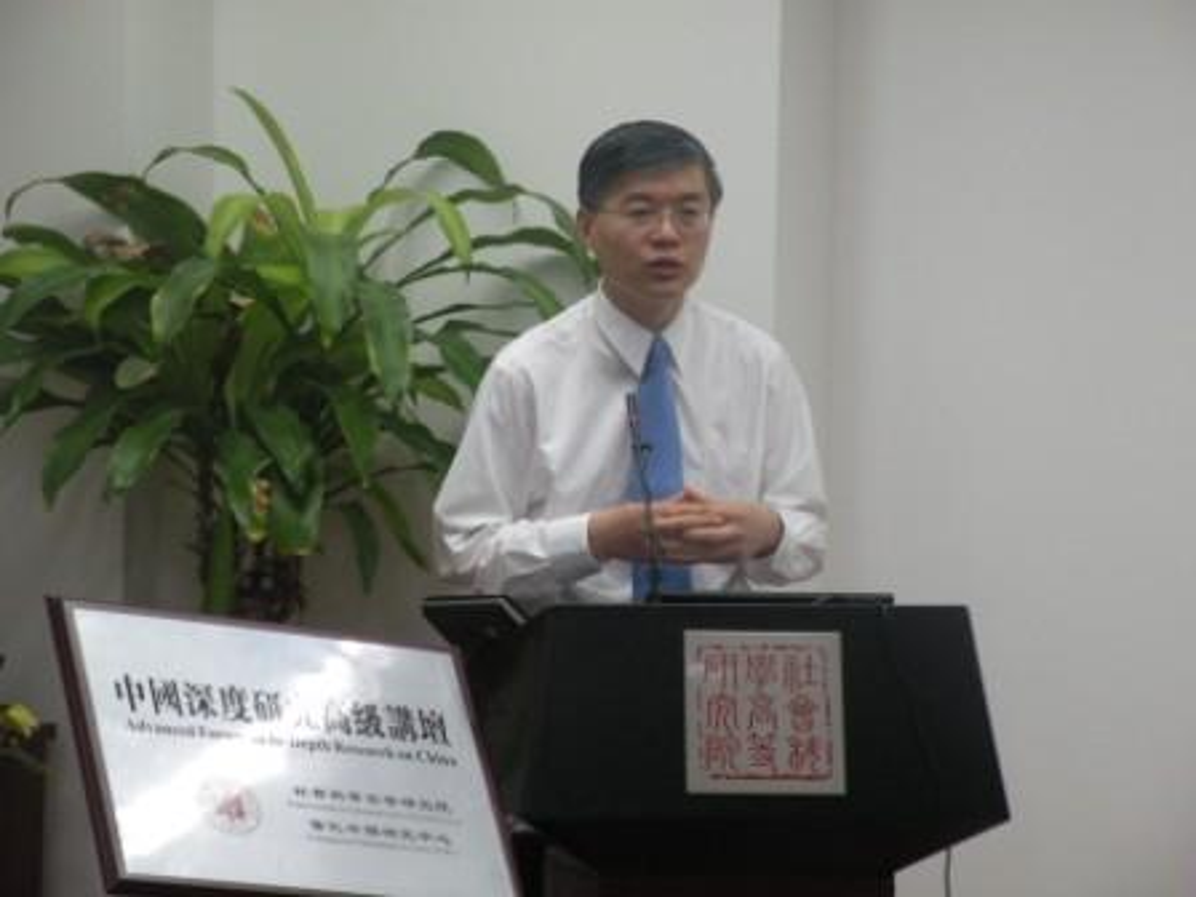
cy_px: 448
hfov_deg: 11.6
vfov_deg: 8.7
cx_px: 598
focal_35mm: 170
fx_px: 5874
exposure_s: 1/49.4
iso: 400
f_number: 4.5
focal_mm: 30.1
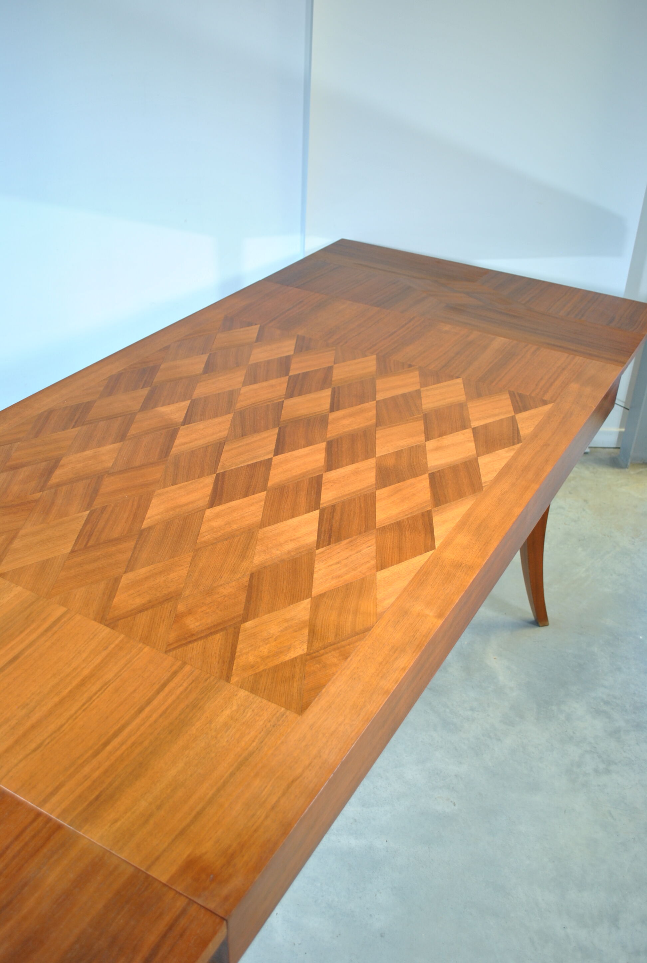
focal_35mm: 33
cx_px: 324
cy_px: 482
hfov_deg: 40.1
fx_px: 885
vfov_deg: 57.1
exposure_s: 1/15
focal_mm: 22
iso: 200
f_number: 4.5
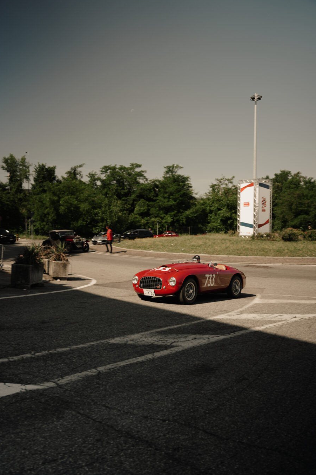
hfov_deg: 44.9
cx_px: 162
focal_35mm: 29
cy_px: 242
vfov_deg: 63.7
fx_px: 382
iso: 125
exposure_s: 1/60
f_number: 2.8
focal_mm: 28
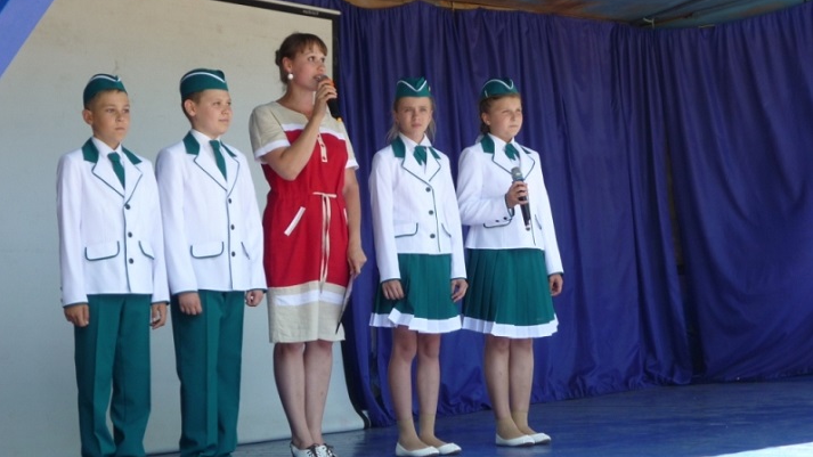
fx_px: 1768
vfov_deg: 14.7
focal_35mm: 82
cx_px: 407
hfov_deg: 25.9
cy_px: 234
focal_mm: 12.4
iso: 80
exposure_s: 1/100
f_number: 4.1
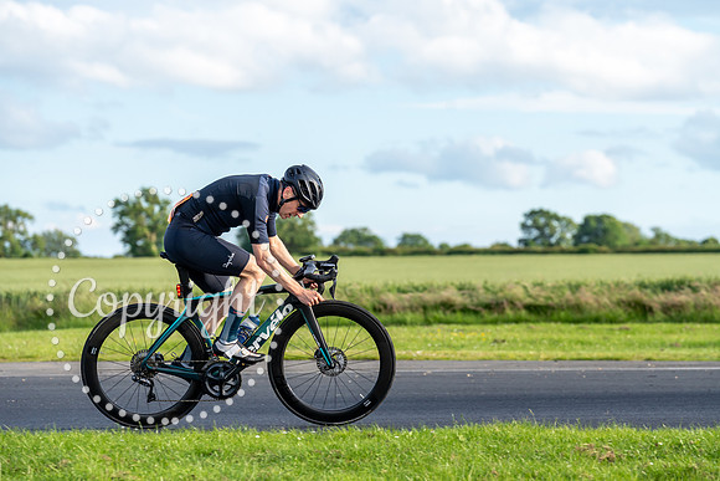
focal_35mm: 154
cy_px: 240
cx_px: 360
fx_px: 3081
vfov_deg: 8.9
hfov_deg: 13.3
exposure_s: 1/1000
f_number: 5.6
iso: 320
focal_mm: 154
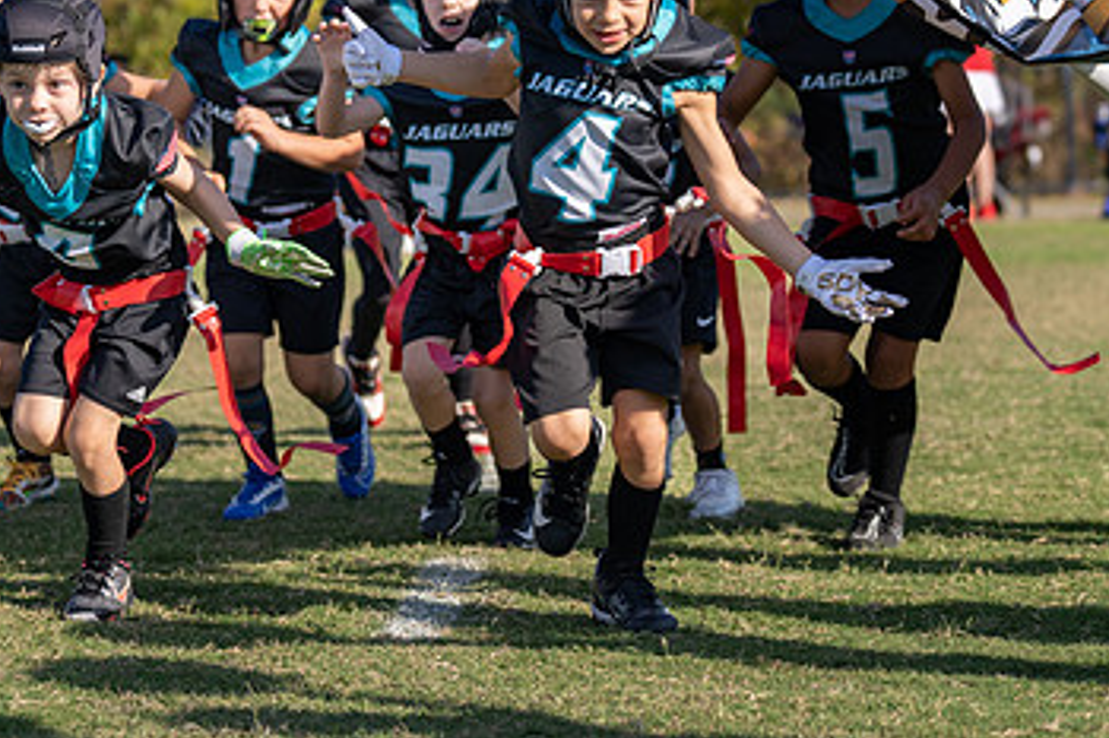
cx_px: 454
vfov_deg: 9.6
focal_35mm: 142
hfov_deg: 14.4
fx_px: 4372
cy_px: 99
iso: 100
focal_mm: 70
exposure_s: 1/2000
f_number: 2.8
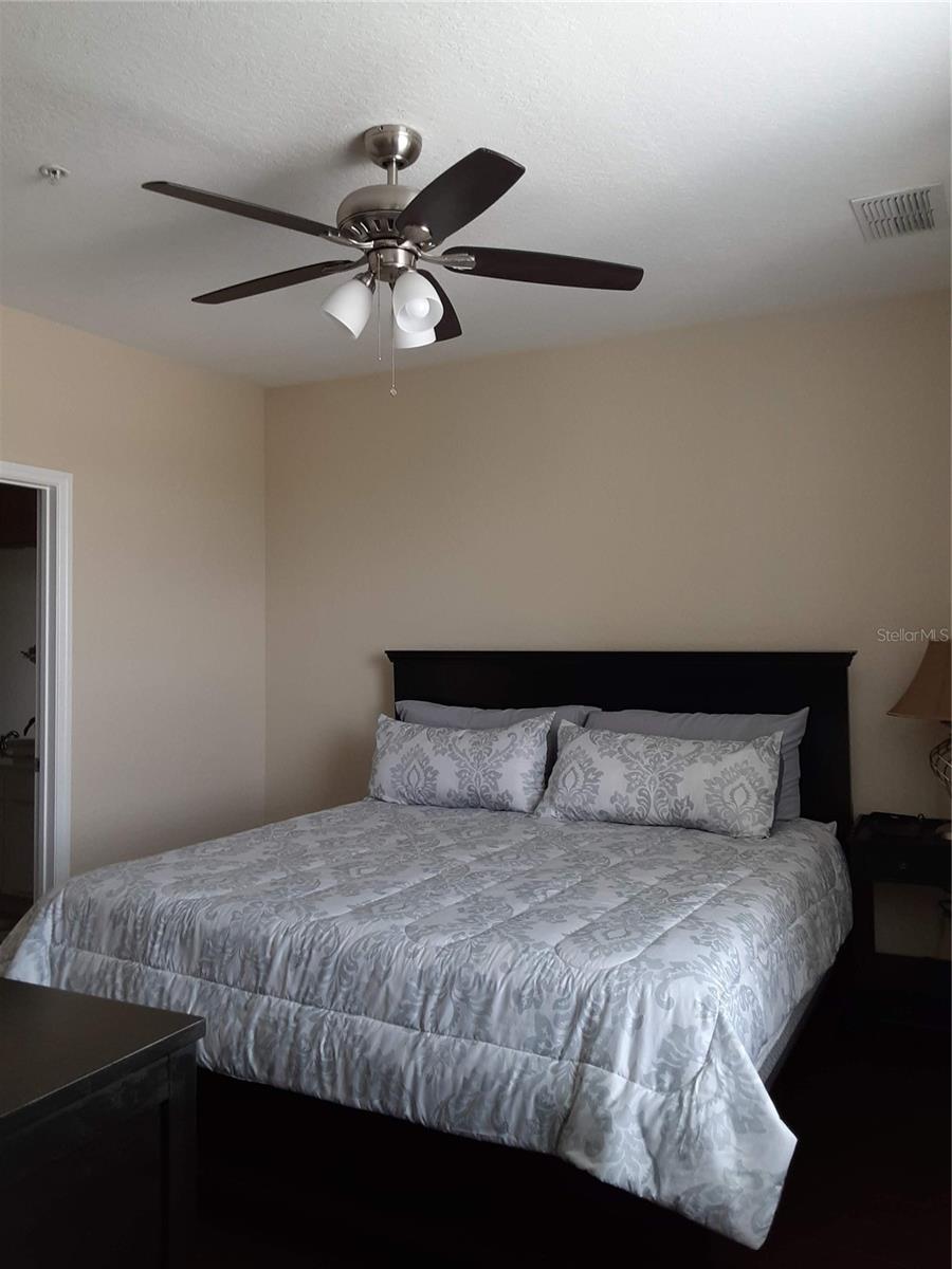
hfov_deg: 51.4
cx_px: 476
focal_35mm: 27
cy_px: 634
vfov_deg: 65.3
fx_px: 990
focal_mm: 2.91
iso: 64
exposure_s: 1/60
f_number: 1.9
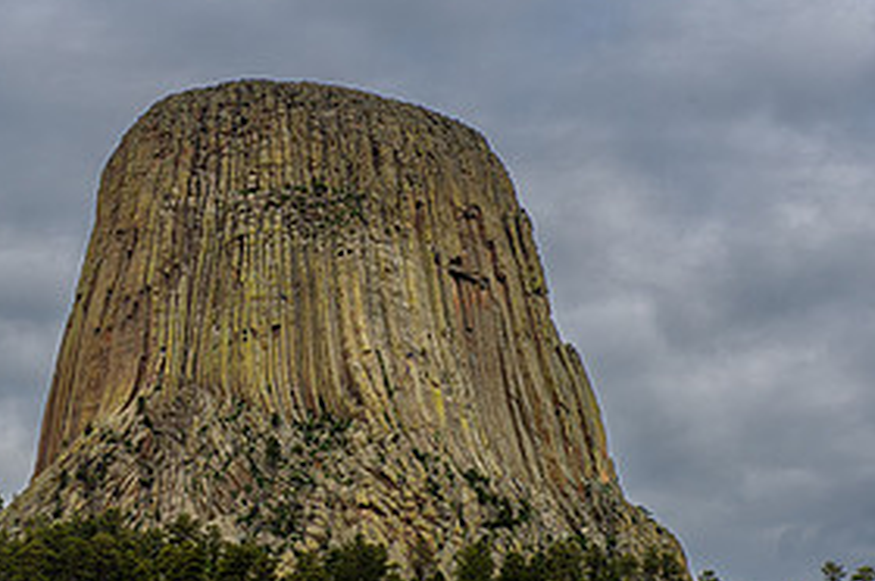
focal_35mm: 145
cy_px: 356
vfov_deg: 9.4
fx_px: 3520
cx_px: 112
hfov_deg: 14.1
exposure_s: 1/640
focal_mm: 70
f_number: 11
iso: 200
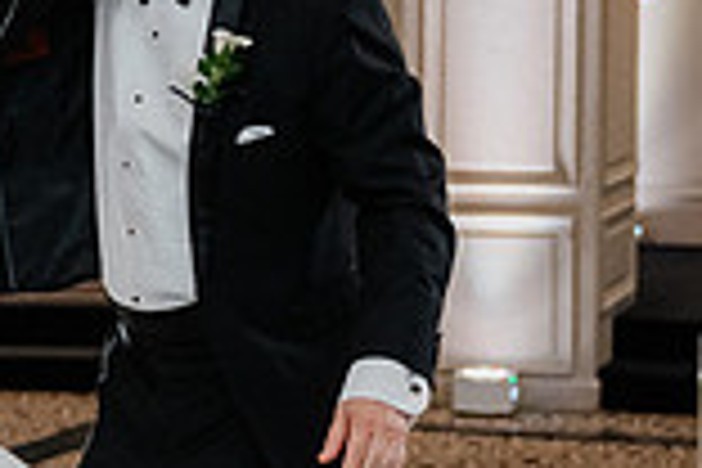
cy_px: 241
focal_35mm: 179
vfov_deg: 7.7
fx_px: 3490
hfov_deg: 11.4
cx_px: -9
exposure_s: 1/160
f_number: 2.8
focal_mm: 48
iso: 2500
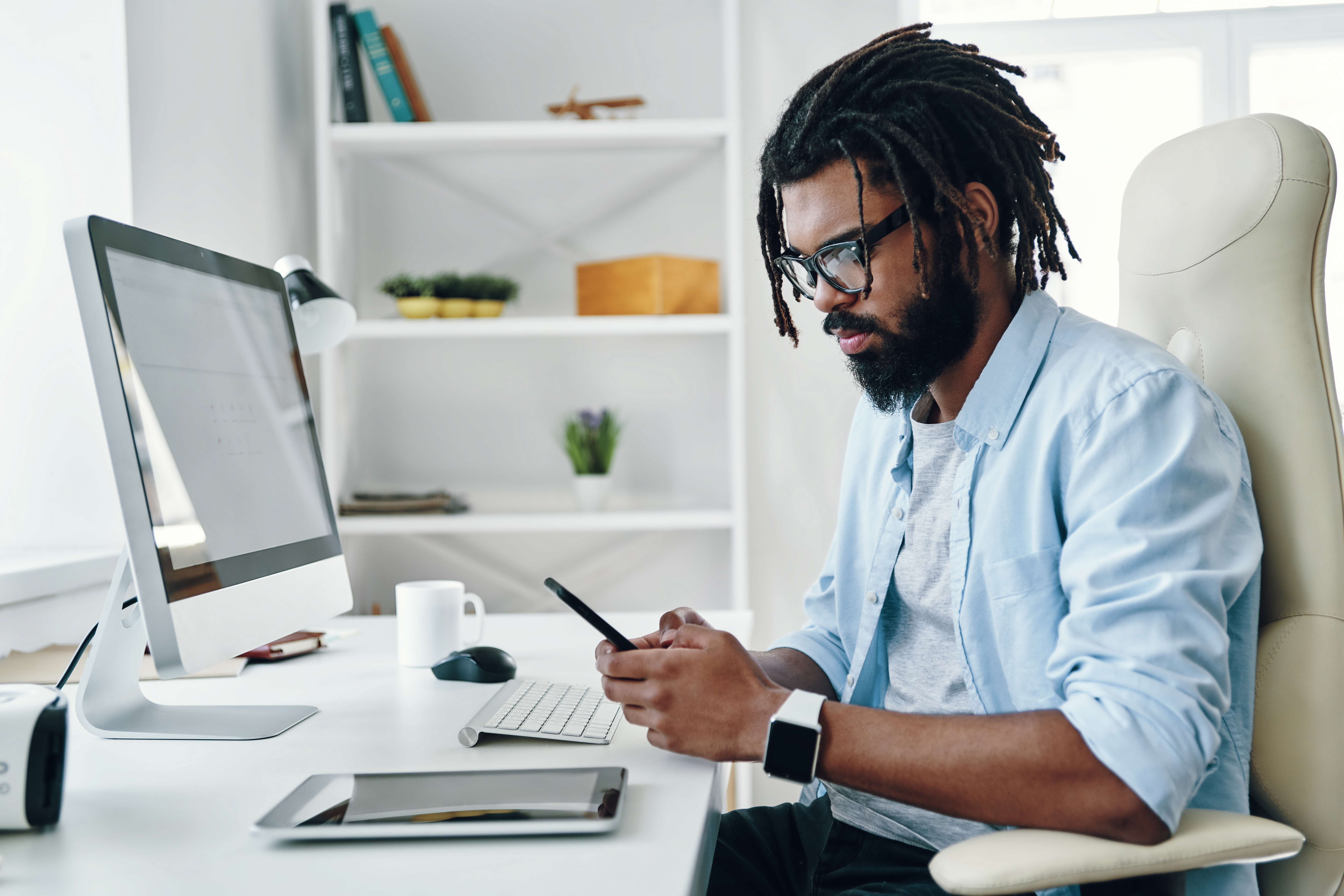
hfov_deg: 43.6
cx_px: 672
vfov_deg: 29.9
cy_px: 448
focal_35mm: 45
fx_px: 1680
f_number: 2.8
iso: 320
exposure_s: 1/100
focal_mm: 45
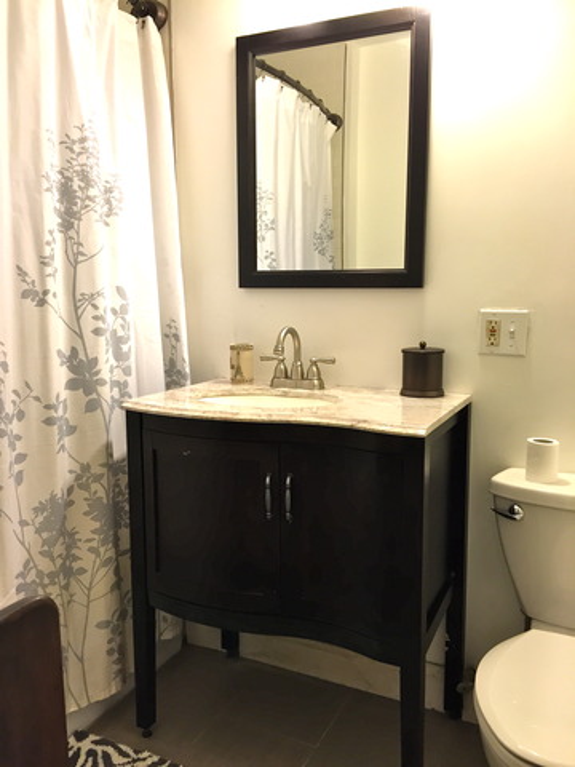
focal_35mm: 29
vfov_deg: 61.7
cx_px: 288
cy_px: 384
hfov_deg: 48.2
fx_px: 642
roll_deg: -0.3
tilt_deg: -7.1
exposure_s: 1/30
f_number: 2.2
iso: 64
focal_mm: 4.15
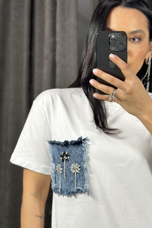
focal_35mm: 78
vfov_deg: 25.9
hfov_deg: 17.5
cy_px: 151
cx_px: 96
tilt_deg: -25.5
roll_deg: +0.1
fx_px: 494
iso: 64
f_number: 1.78
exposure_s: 1/100
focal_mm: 6.86
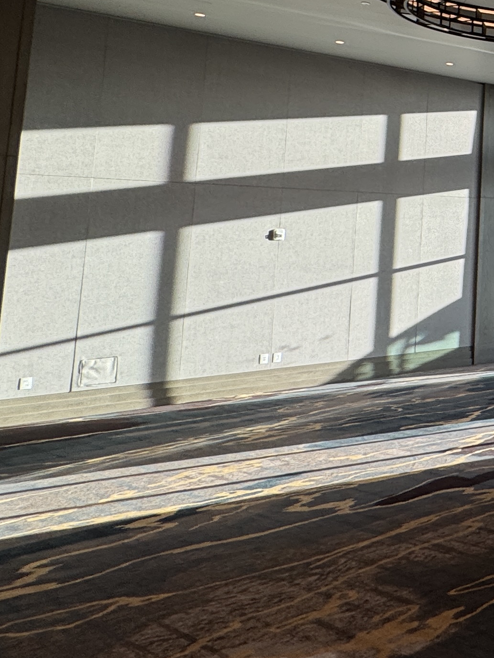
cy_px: 167
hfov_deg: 20.7
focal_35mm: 41
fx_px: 780
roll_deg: +0.6
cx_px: 933
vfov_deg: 44.3
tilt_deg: +5.5
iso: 40
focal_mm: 2.22
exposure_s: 1/189
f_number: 2.2
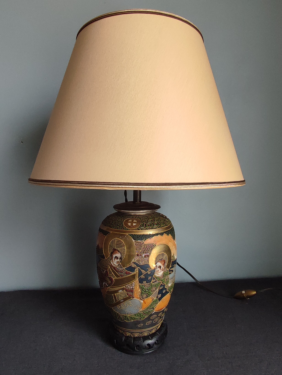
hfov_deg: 78.2
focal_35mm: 16
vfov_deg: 94.5
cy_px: 188
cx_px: 141
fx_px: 174
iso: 429
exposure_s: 1/50
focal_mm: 1.65
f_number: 2.2
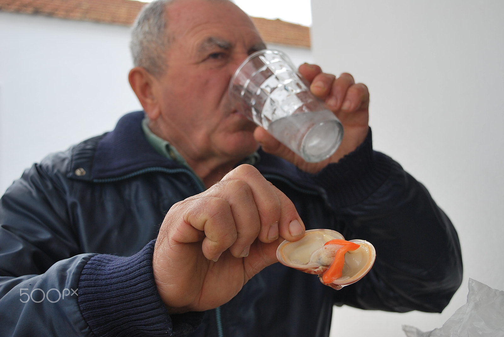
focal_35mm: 45
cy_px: 168
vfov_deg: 29.9
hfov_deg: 43.6
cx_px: 252
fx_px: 631
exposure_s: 1/80
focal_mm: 30
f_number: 4.5
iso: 100
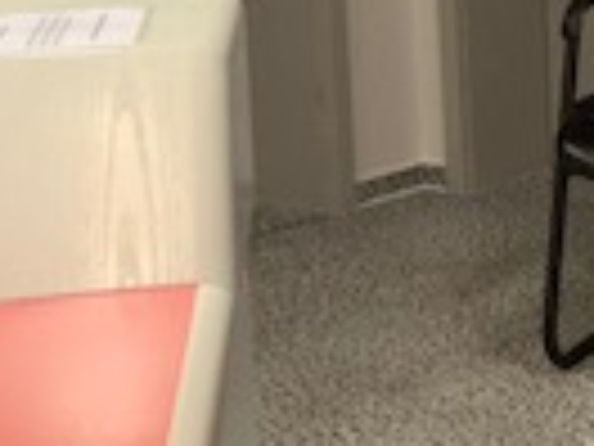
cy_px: -63
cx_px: 1346
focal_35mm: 141
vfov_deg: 10.4
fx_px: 2420
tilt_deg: -9.1
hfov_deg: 11.8
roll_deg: +0.3
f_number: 1.8
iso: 100
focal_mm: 3
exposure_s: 1/50
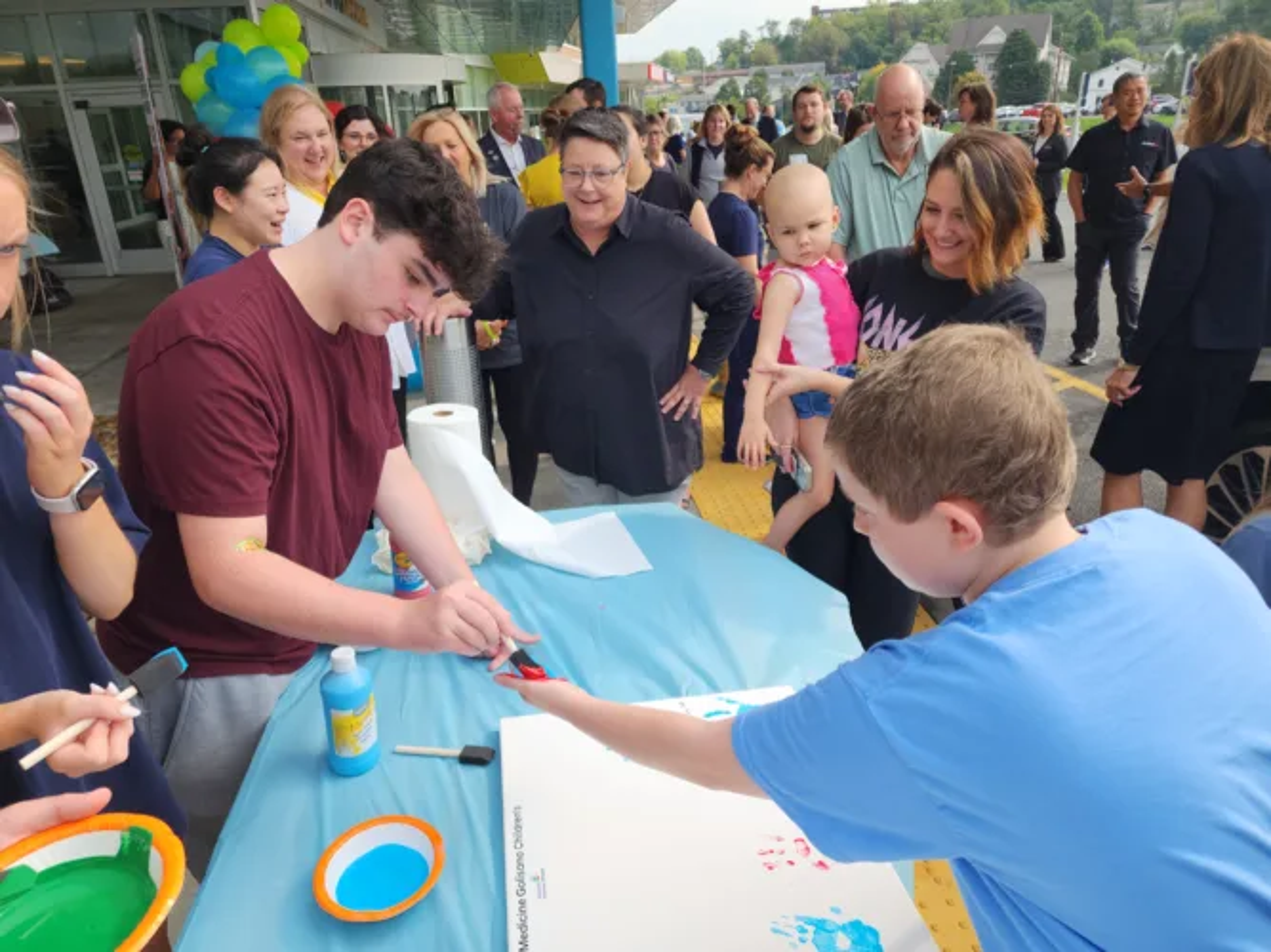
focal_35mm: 23
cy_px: 476
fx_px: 844
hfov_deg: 73.9
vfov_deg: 58.9
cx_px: 636
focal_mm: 6.4
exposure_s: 1/361
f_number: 1.8
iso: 12
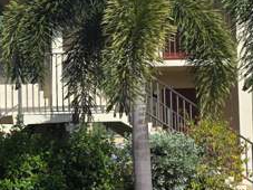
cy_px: 116
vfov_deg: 18.2
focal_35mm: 81
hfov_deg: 21.8
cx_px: -72
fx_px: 592
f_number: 1.7
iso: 80
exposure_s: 1/6809
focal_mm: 6.3
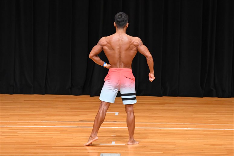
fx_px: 1754
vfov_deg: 5.1
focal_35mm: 270
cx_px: 117
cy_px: 78
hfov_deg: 7.6
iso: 4000
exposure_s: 1/400
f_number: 5.6
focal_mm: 180
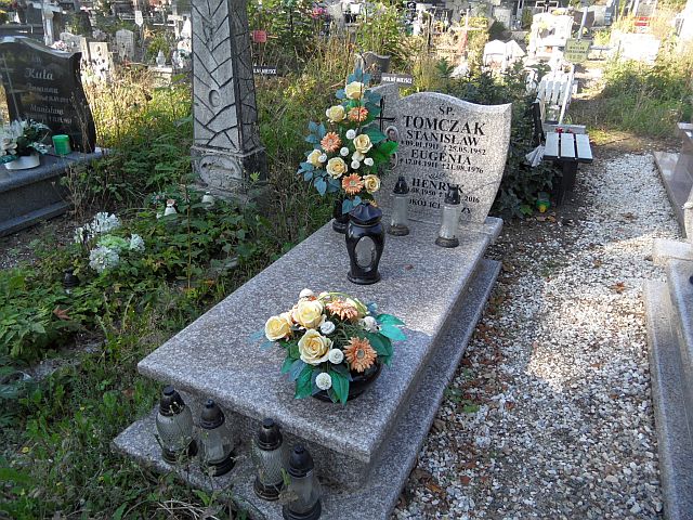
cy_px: 260
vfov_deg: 56.8
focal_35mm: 24
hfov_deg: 71.6
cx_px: 346
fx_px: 480
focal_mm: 3.9
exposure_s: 1/180
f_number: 3.2
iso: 80
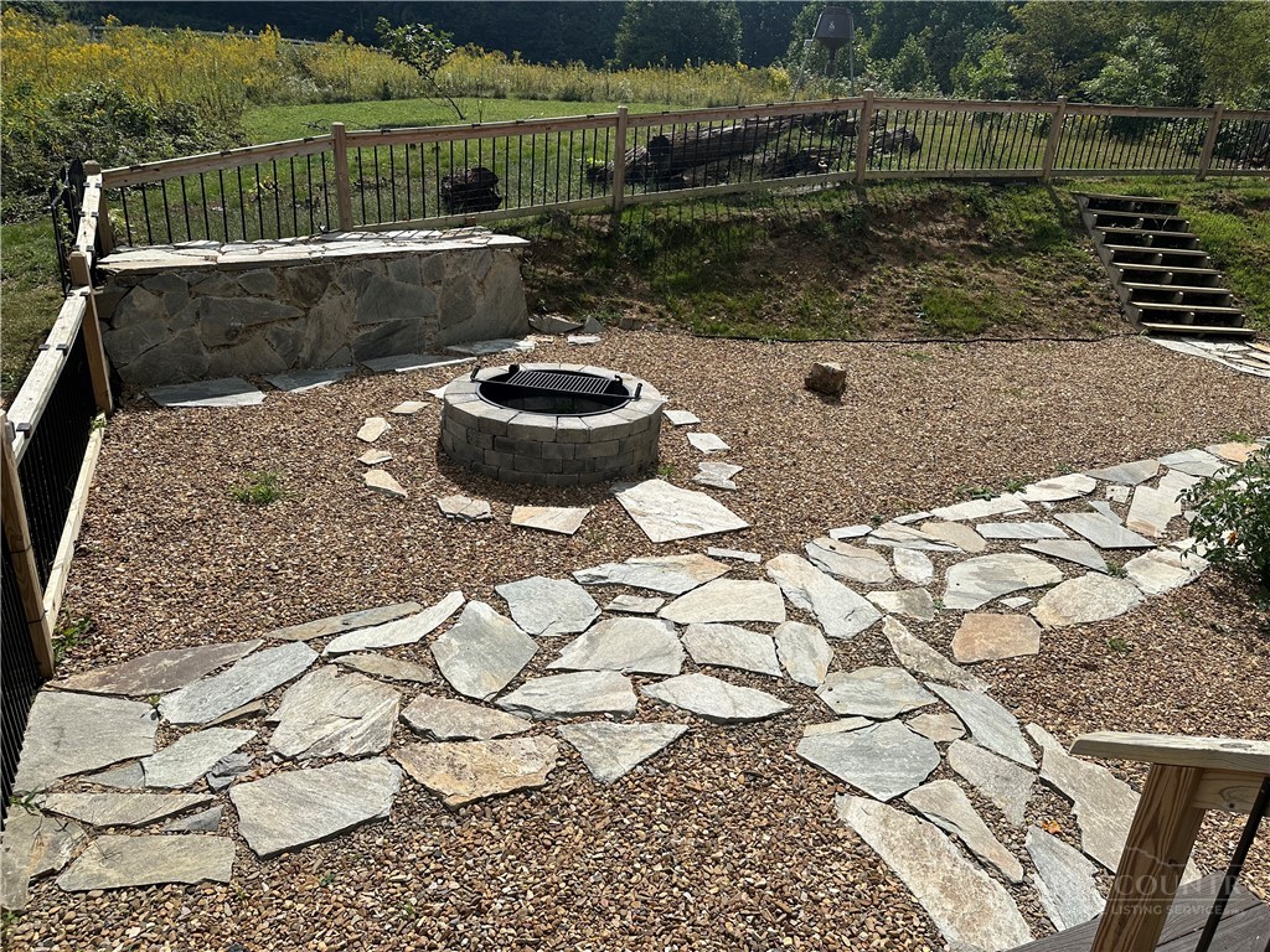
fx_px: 881
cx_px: 635
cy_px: 476
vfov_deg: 56.8
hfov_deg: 71.6
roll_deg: -3.2
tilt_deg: -20.8
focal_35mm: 24
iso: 80
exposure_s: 1/8197
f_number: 1.78
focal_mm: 6.86
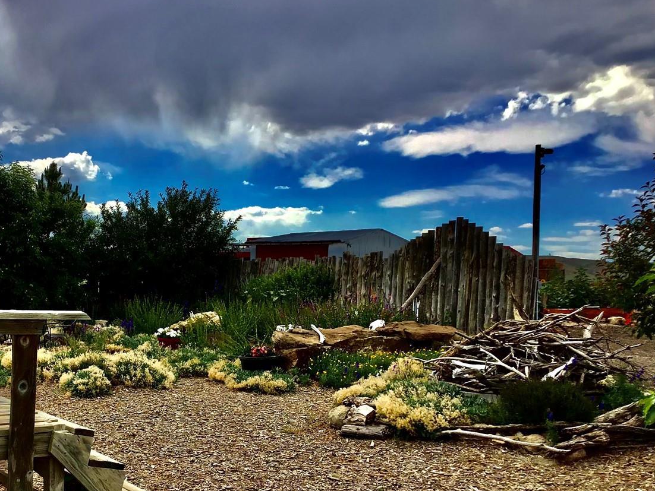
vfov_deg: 31.8
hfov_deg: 41.4
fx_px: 852
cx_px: 204
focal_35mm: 45
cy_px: 341
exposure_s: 1/1359
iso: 25
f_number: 2.4
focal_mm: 3.3
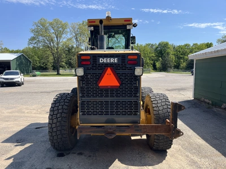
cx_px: 113
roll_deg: +3.9
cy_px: 84
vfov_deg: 53.1
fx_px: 170
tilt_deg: -1.5
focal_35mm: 26
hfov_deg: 67.3
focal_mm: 5.1
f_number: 1.6
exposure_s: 1/2309
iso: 50
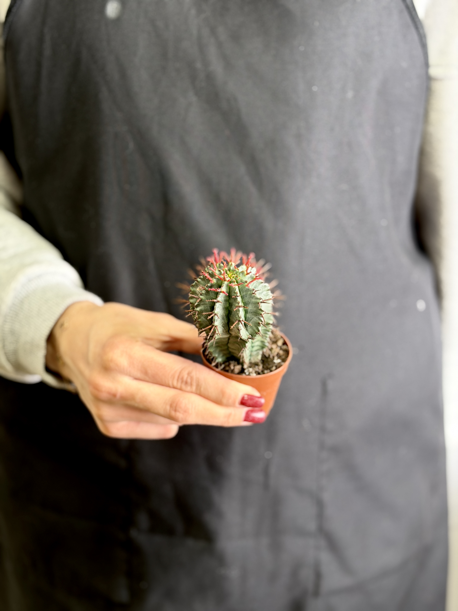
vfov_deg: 39.7
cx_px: 229
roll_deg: +0.6
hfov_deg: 30.3
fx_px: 847
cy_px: 306
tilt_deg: -20.2
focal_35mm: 48
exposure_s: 1/60
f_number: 1.78
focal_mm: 6.76
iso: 100
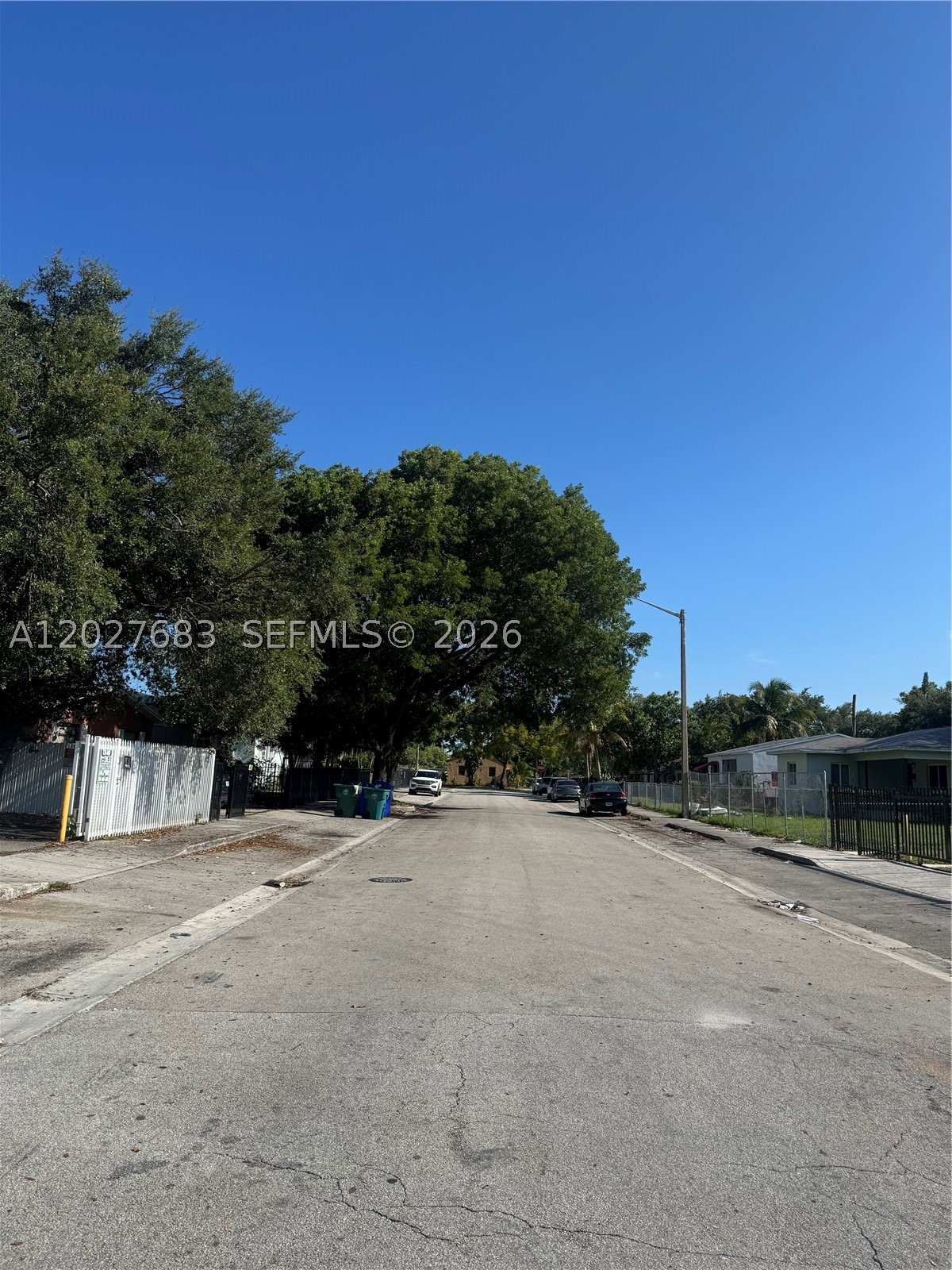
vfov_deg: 71.6
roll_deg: -1.3
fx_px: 880
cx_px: 476
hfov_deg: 56.8
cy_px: 635
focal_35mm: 24
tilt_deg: +8.6
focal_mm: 6.76
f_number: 1.78
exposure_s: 1/4608
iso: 80
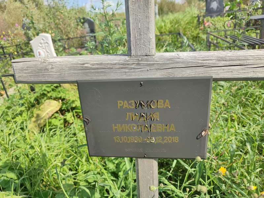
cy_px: 99
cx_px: 132
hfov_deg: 69.4
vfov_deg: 54.9
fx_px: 191
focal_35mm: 25
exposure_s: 1/430
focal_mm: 6.04
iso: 50
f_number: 1.9
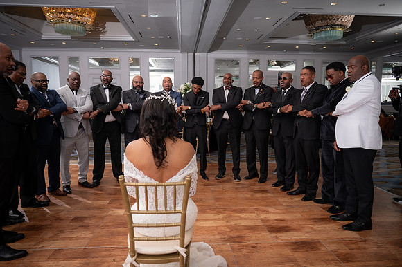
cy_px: 134
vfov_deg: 53.1
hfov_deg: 73.8
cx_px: 201
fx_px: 268
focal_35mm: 24
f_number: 2.8
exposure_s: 1/250
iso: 1250
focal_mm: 24
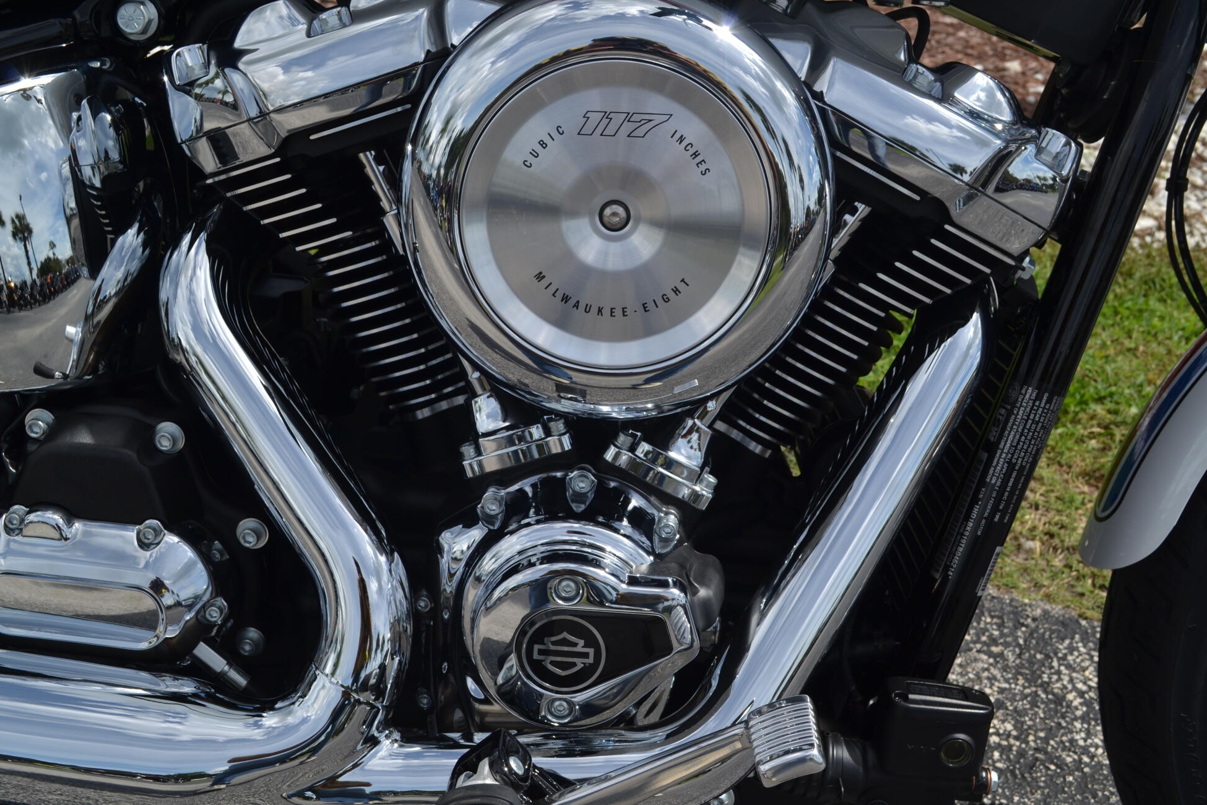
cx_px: 605
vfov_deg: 33.4
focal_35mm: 40
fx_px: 1341
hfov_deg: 48.5
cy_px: 410
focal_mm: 26
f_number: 8
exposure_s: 1/250
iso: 100
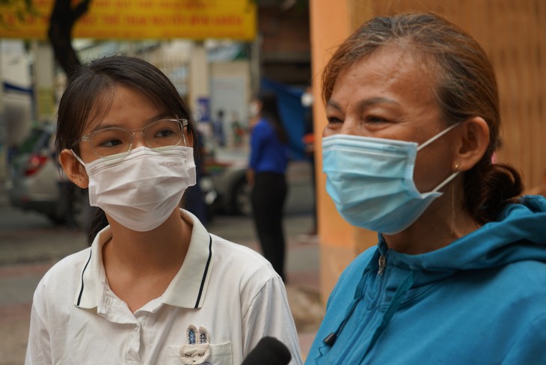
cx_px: 273
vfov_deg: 21.0
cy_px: 182
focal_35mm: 65
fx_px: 987
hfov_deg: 30.9
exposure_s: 1/200
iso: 100
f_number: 5.6
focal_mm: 65
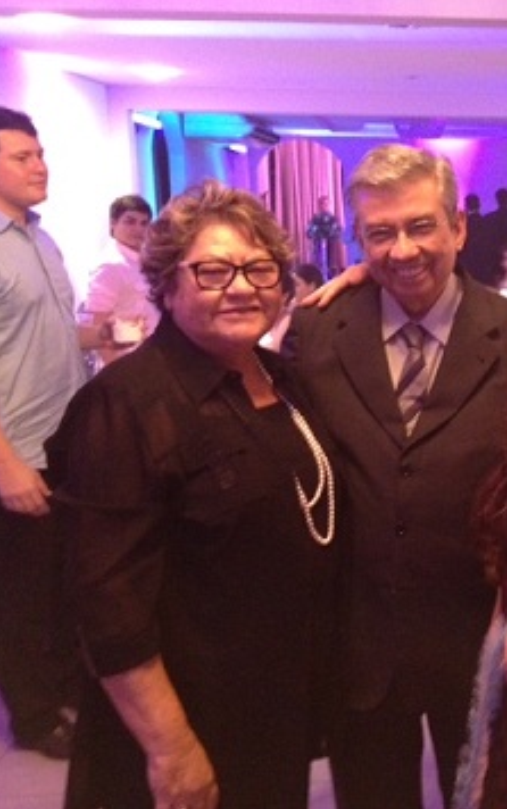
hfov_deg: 24.4
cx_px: 532
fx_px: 1104
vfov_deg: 40.3
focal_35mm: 50
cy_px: 402
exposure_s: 1/15
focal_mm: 4.28
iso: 400
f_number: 2.4
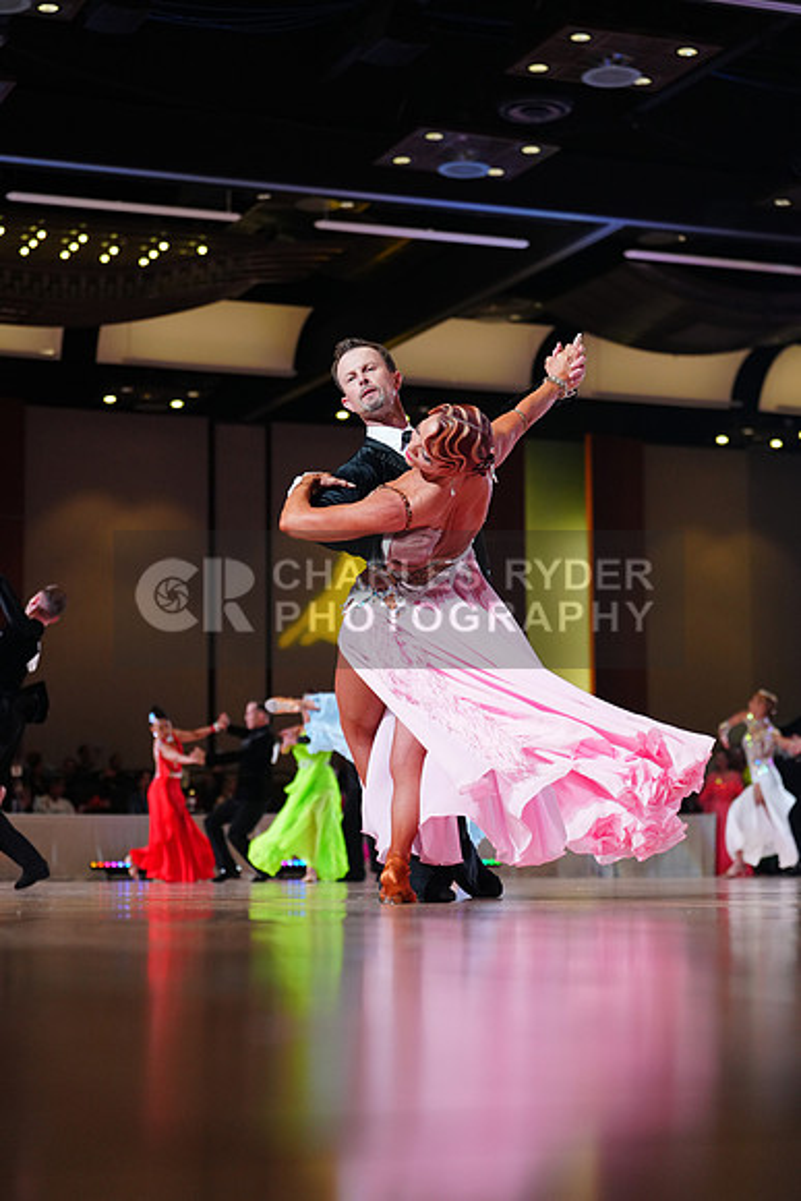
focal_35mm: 70
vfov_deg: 28.8
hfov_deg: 19.5
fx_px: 2335
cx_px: 400
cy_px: 600
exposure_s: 1/400
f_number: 2.8
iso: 2000
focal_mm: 70
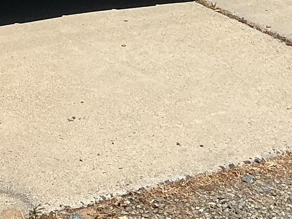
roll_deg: +1.5
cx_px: -83
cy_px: -153
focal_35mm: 159
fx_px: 1342
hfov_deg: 12.1
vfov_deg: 9.0
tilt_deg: -12.7
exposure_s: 1/3534
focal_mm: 3
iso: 25
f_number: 1.8
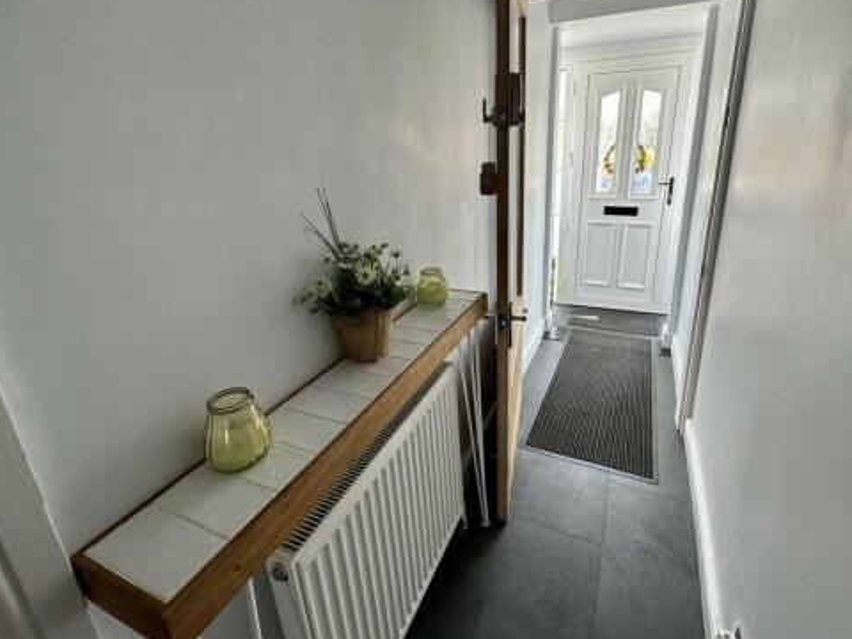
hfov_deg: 90.9
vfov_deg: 74.4
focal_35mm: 17
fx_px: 418
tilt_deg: -17.8
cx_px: 452
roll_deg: +1.9
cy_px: 278
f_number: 2.2
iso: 80
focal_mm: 2.22
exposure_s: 1/100
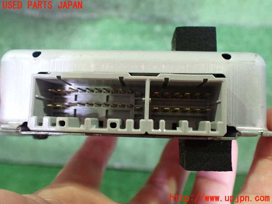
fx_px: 236
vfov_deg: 46.8
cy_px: 102
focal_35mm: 30
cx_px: 136
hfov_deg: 60.0
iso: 800
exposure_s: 1/40
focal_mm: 5.4
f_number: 2.3
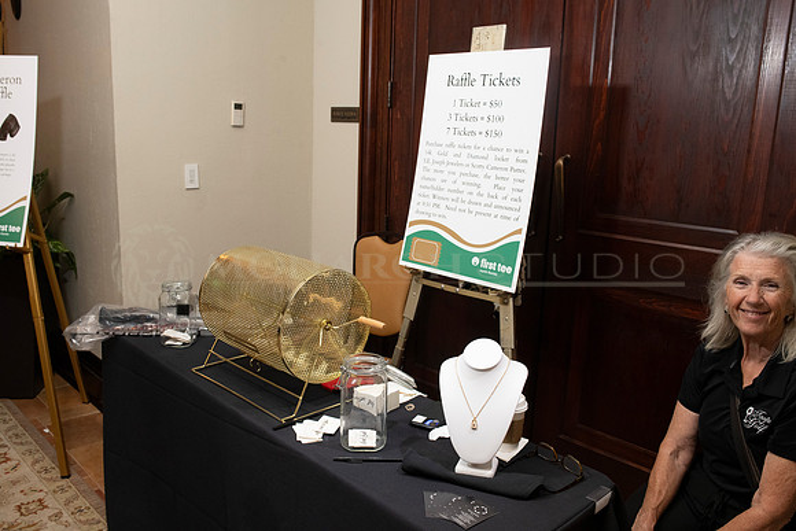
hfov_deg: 65.5
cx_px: 398
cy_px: 266
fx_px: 619
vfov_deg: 46.4
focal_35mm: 28
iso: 3200
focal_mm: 28
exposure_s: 1/80
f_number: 8
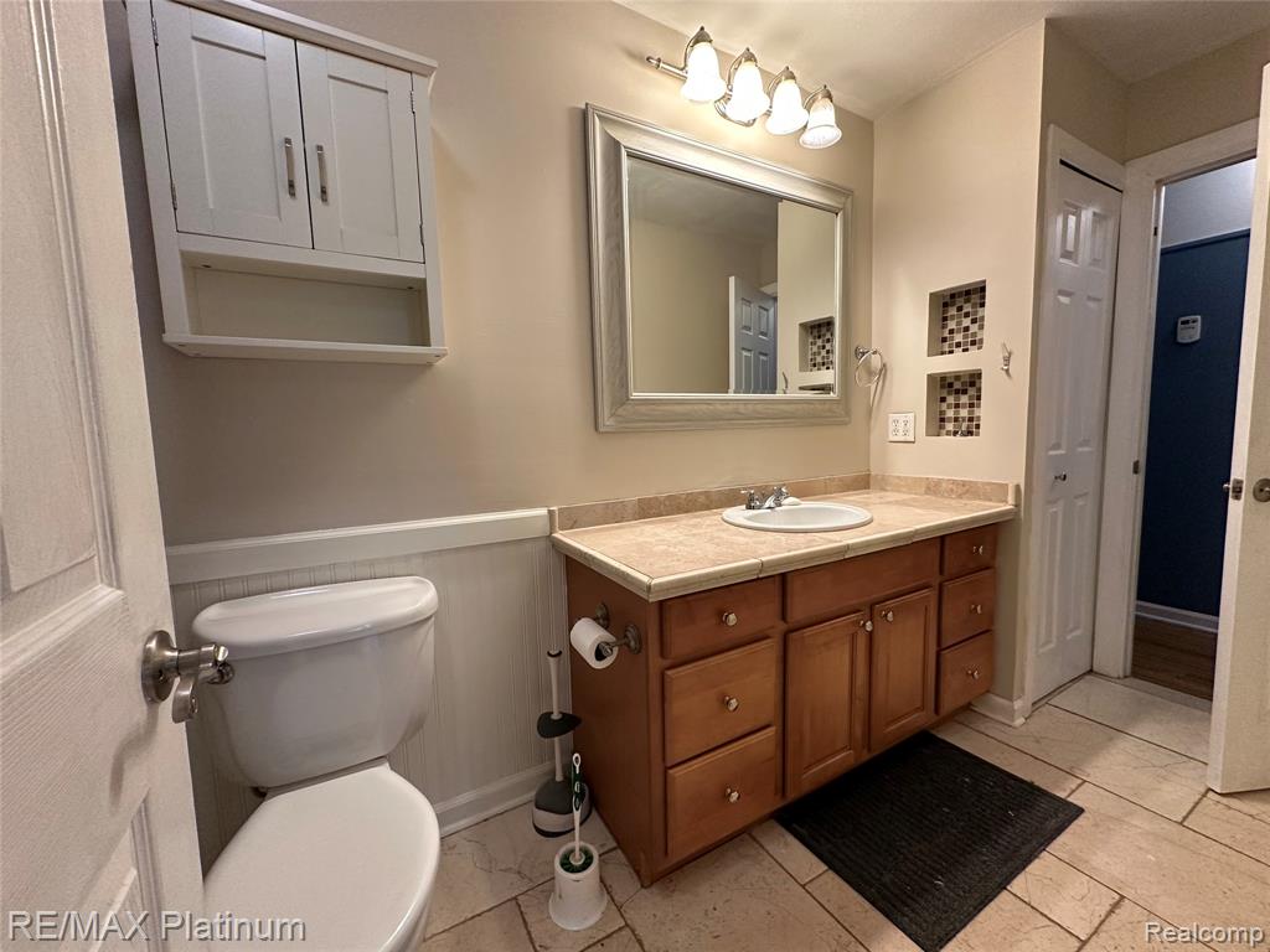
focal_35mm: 14
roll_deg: +1.5
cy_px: 476
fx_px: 514
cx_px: 635
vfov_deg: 85.7
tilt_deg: -5.6
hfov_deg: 102.1
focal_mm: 2.22
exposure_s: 1/120
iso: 250
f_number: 2.2
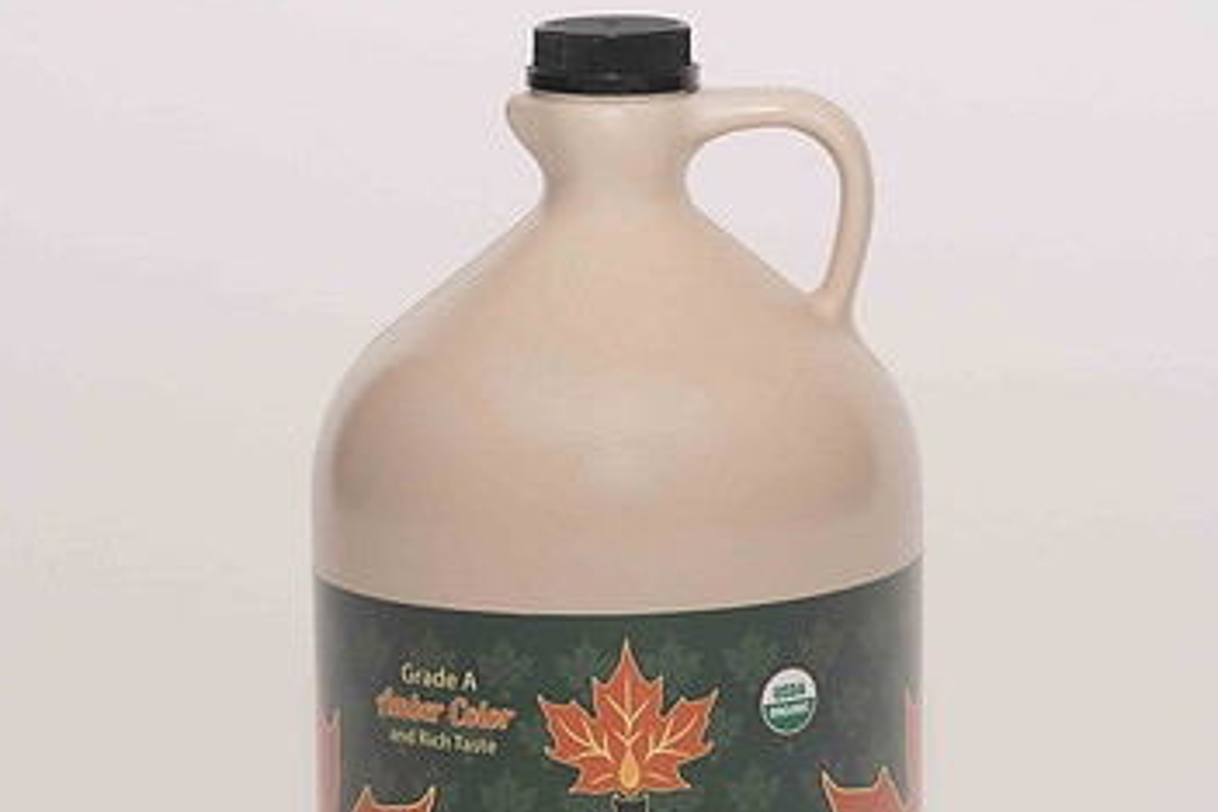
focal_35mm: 143
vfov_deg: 9.6
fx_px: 4838
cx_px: 684
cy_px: 599
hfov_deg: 14.3
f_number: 13
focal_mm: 85
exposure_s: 1/100
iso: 400
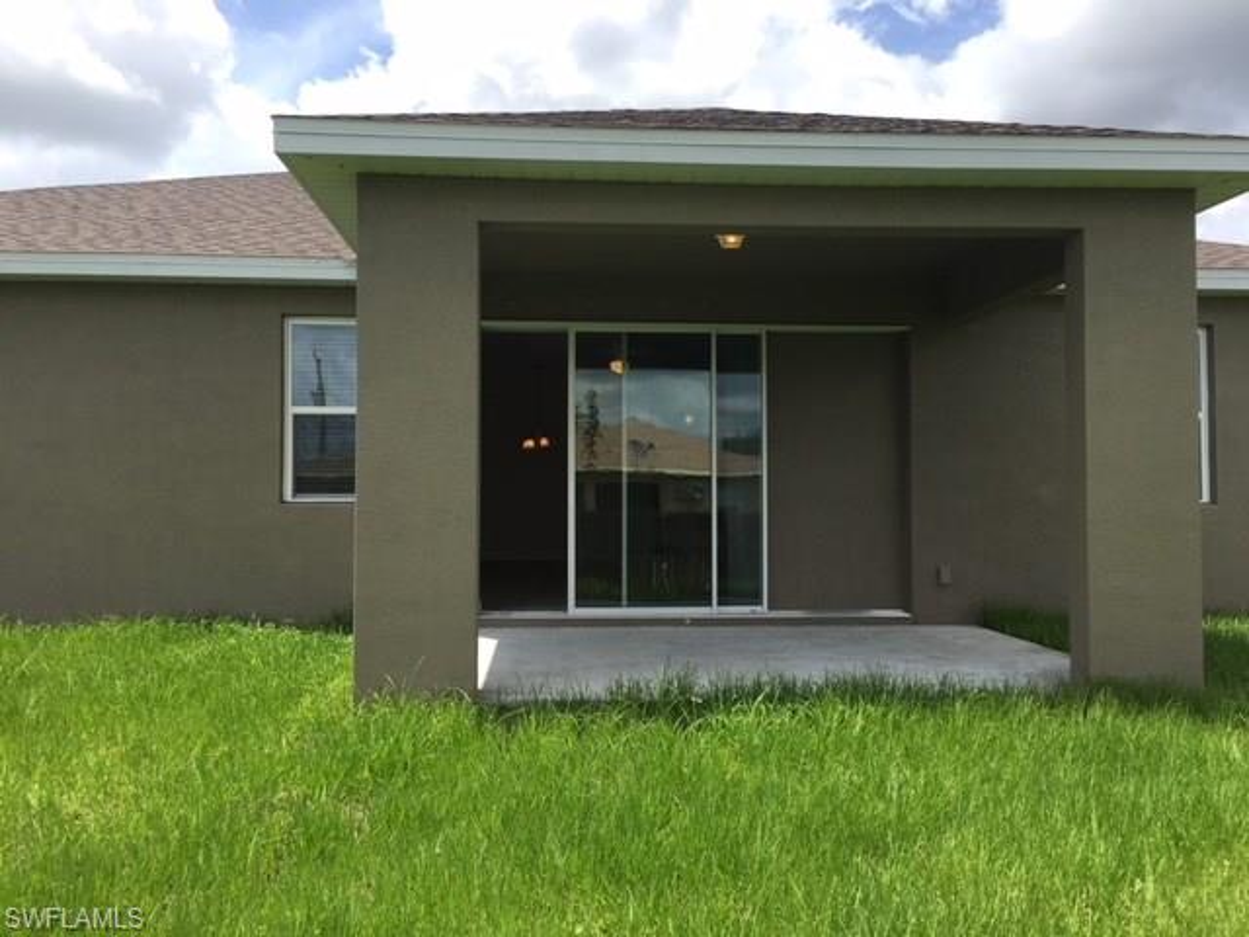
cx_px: 624
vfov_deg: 48.2
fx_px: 1046
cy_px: 468
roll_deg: -0.5
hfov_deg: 61.7
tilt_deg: +1.4
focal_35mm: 29
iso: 25
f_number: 2.2
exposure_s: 1/1040
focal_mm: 4.15
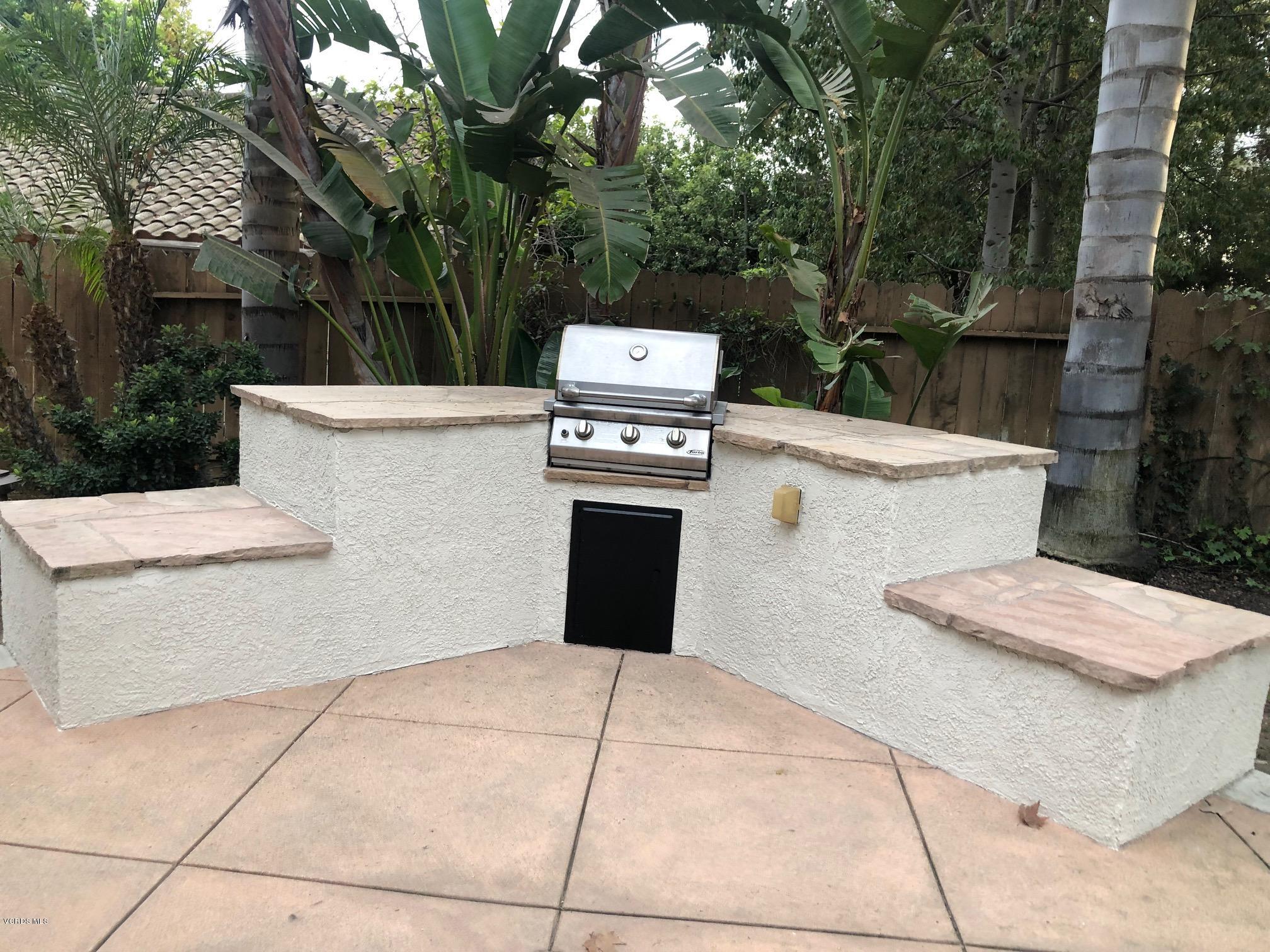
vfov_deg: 49.7
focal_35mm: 28
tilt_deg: -10.3
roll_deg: -4.2
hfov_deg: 63.4
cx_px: 635
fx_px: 1027
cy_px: 476
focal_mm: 3.99
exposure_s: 1/30
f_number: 1.8
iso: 20
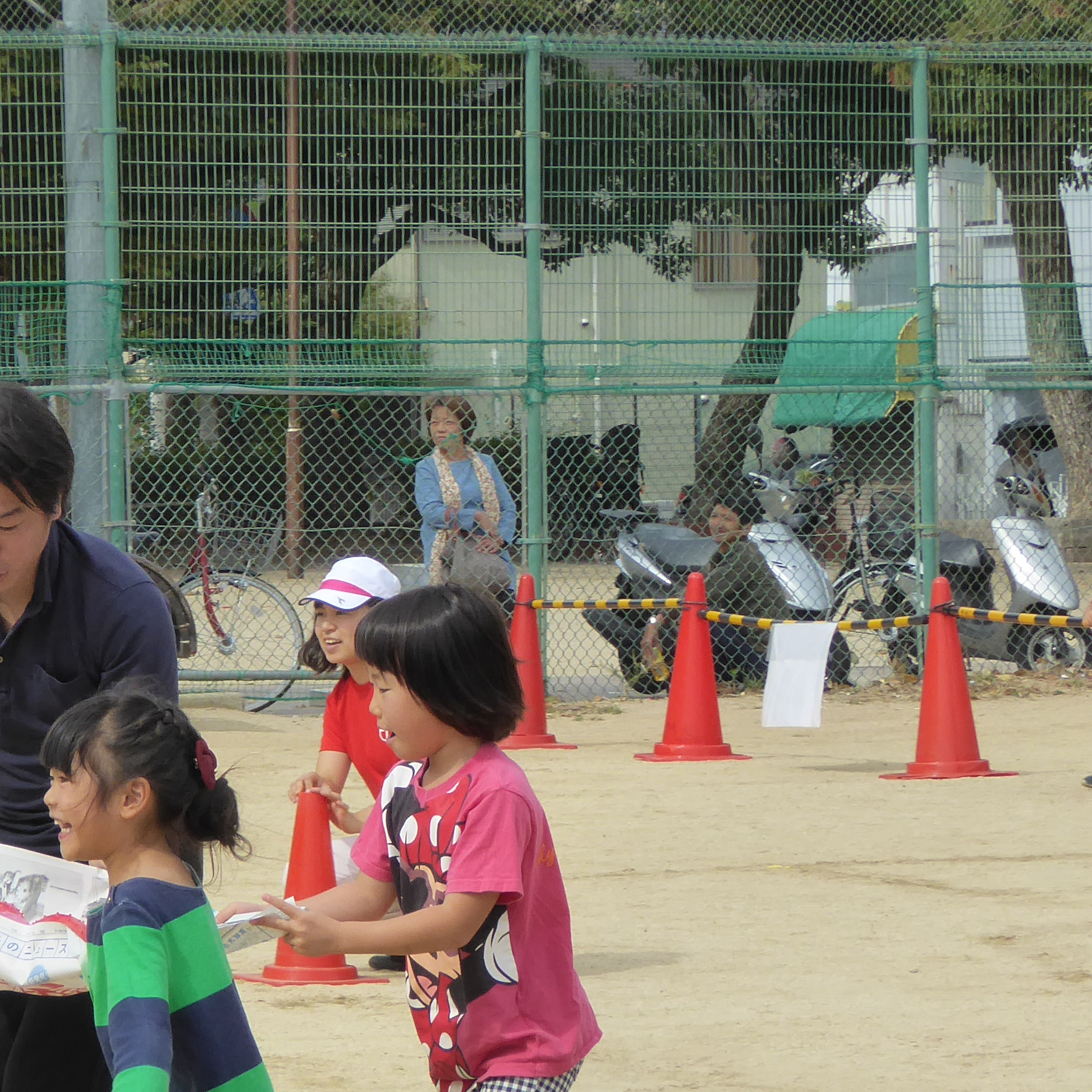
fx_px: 8459
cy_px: 735
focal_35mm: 237
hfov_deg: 7.4
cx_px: 273
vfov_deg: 7.4
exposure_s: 1/500
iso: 160
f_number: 5
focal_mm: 17.5
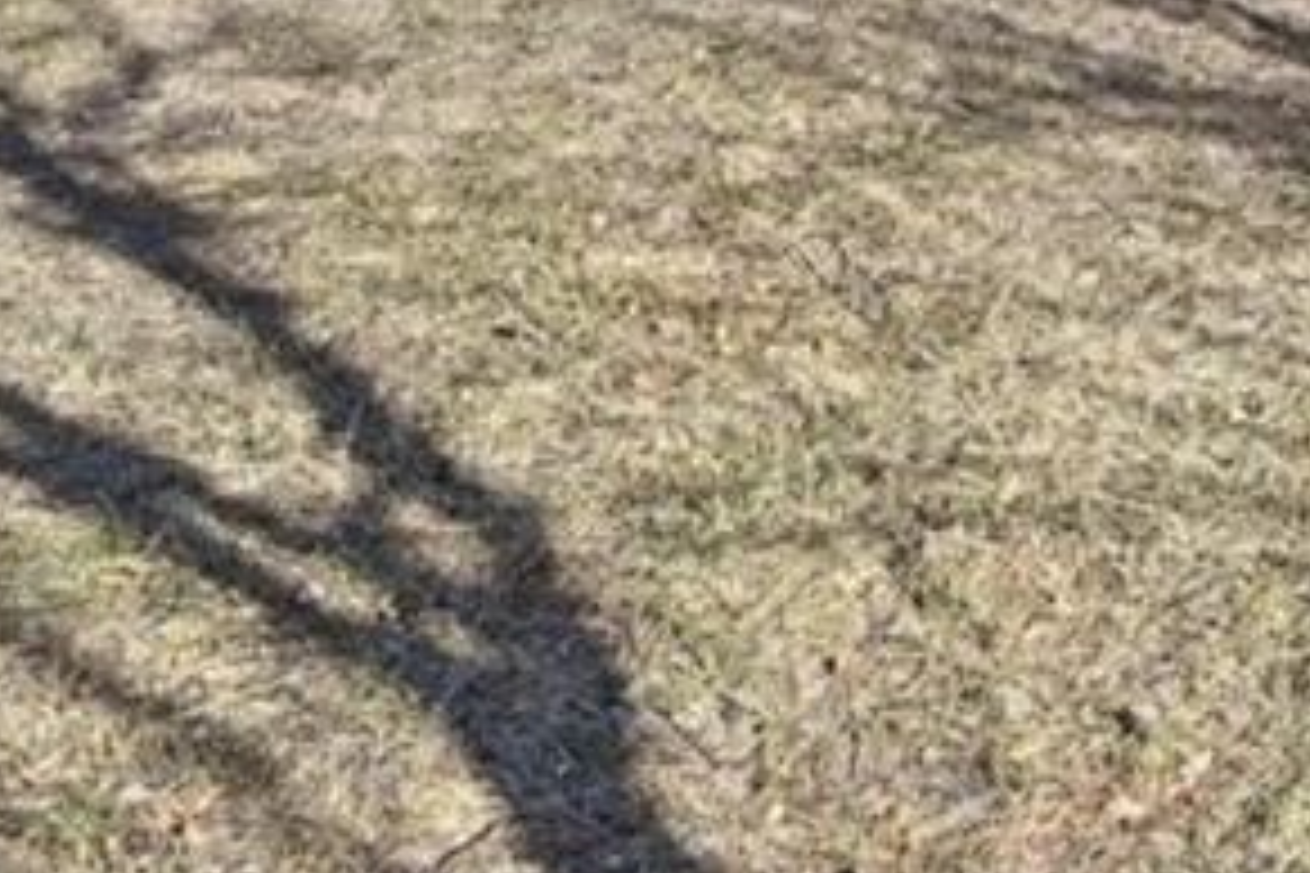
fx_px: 2802
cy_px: -1066
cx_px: 1823
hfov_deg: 22.7
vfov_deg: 13.9
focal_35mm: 77
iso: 64
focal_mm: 14
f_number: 8
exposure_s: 1/60
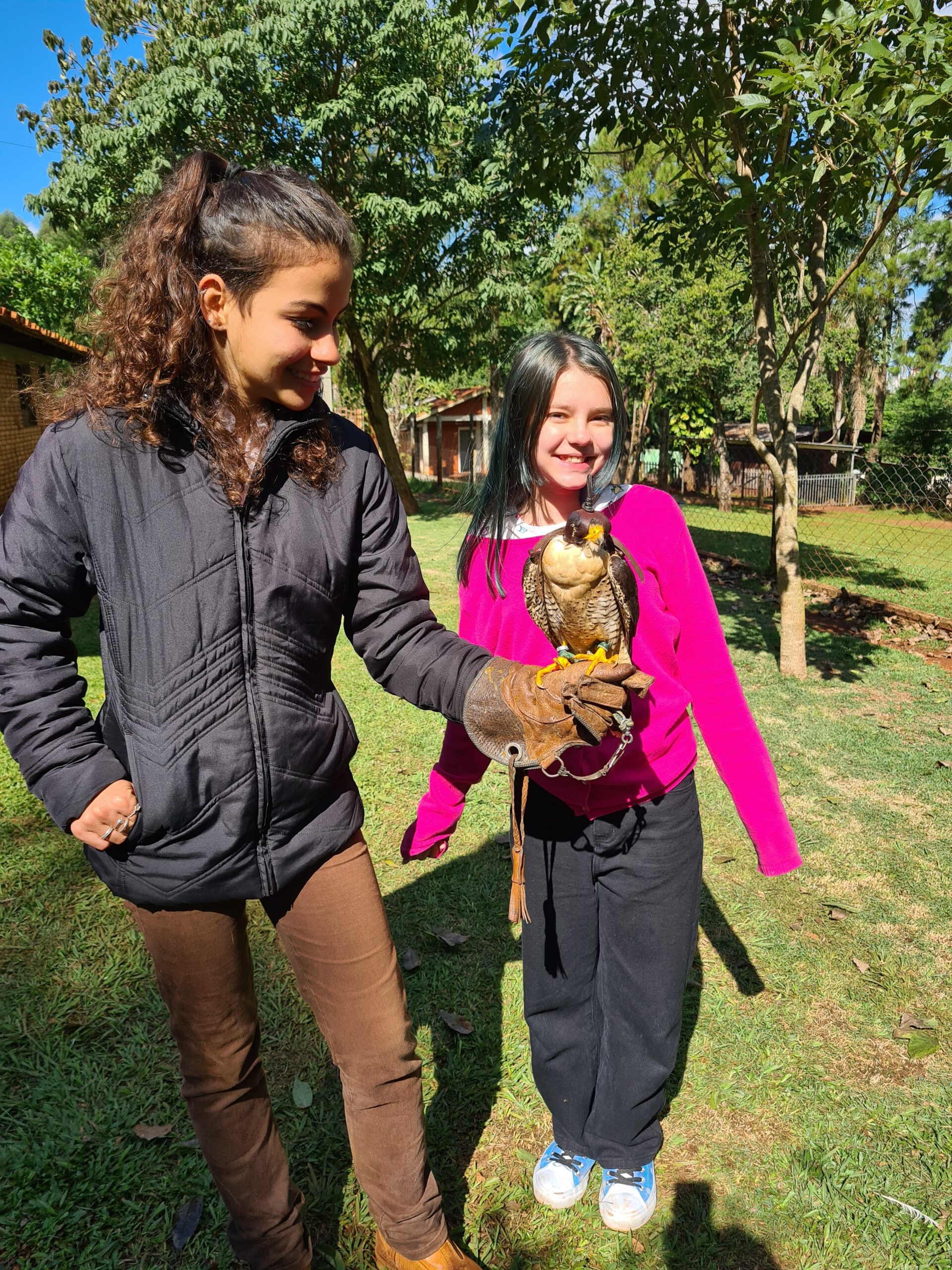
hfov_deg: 53.1
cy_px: 635
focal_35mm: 26
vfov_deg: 67.3
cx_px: 476
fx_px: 953
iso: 50
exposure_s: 1/2096
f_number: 1.8
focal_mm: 5.4
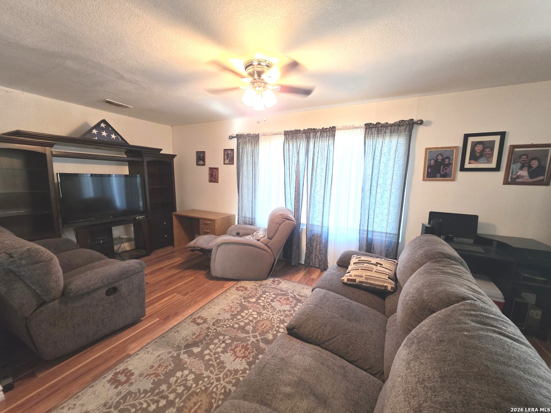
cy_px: 206
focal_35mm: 13
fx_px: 207
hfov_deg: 106.2
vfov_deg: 89.9
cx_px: 276
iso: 400
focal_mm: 2.2
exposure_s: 1/60
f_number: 1.9
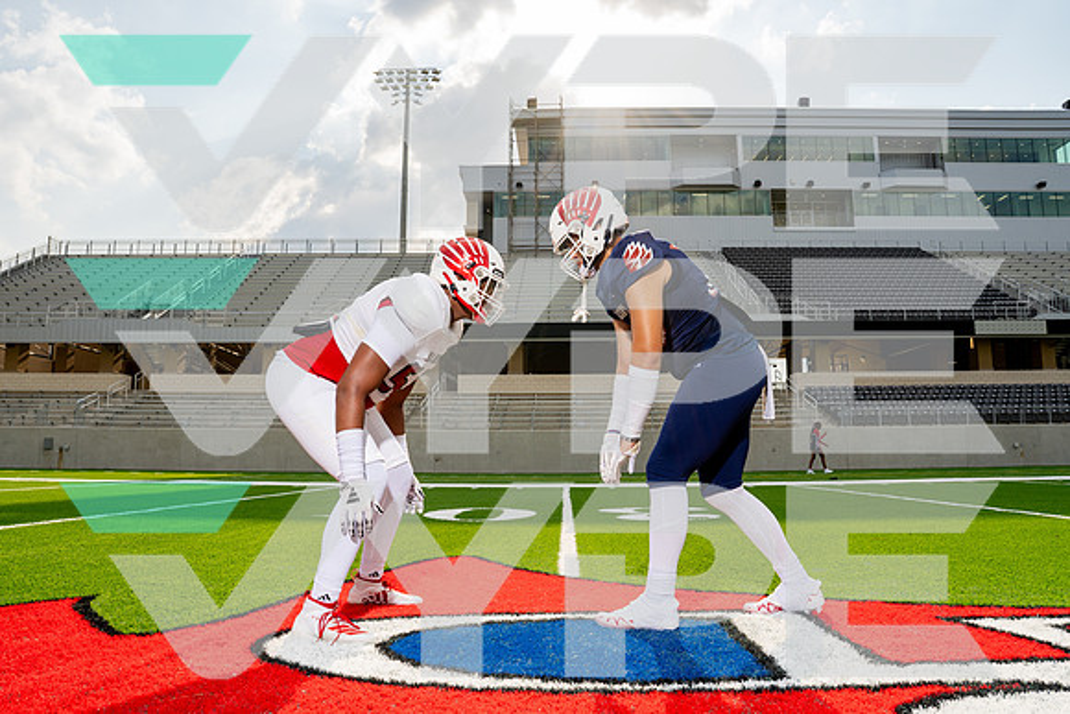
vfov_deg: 50.8
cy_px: 357
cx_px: 535
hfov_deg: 70.9
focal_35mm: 25
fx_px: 751
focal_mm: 25
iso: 100
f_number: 8
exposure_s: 1/250
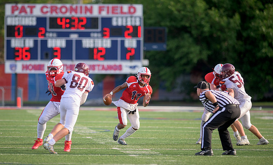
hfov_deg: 6.1
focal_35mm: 348
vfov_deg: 3.7
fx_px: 2566
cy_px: 93
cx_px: 121
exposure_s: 1/2500
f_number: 2.8
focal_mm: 300
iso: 500
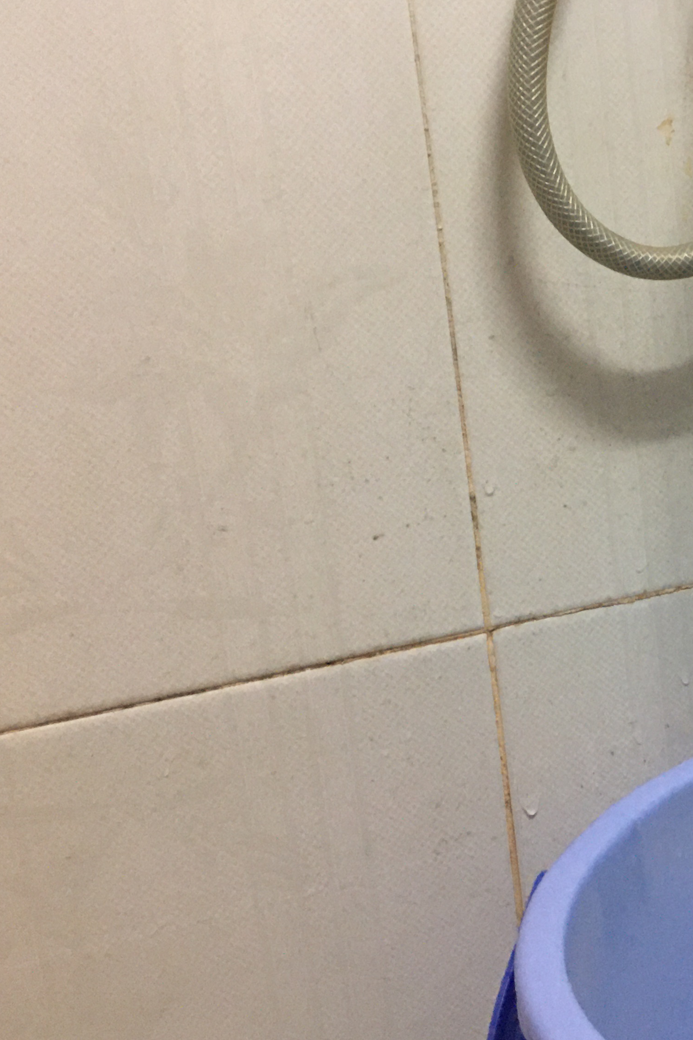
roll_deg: +2.8
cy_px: 475
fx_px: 1559
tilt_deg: -11.9
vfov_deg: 36.8
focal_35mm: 54
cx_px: 910
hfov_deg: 22.3
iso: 100
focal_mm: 4.15
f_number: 2.2
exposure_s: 1/17
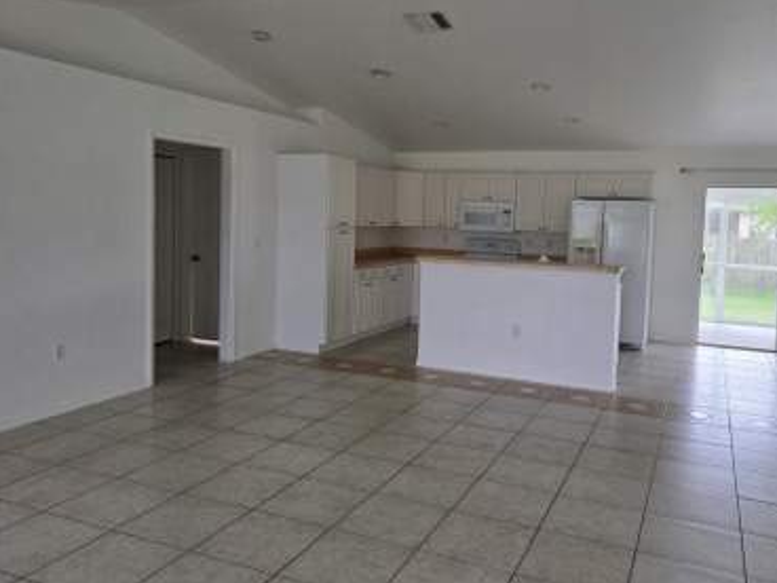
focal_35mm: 30
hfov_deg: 59.9
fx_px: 673
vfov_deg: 46.7
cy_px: 256
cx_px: 420
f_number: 1.8
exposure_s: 1/180
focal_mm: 5.4
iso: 200
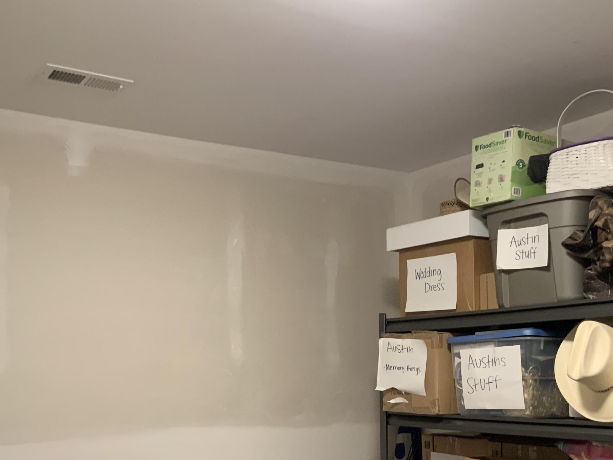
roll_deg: +1.1
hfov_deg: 40.3
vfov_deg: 30.3
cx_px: 262
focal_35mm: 47
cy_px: 356
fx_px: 832
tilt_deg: +0.7
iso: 250
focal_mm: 3
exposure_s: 1/60
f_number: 1.8
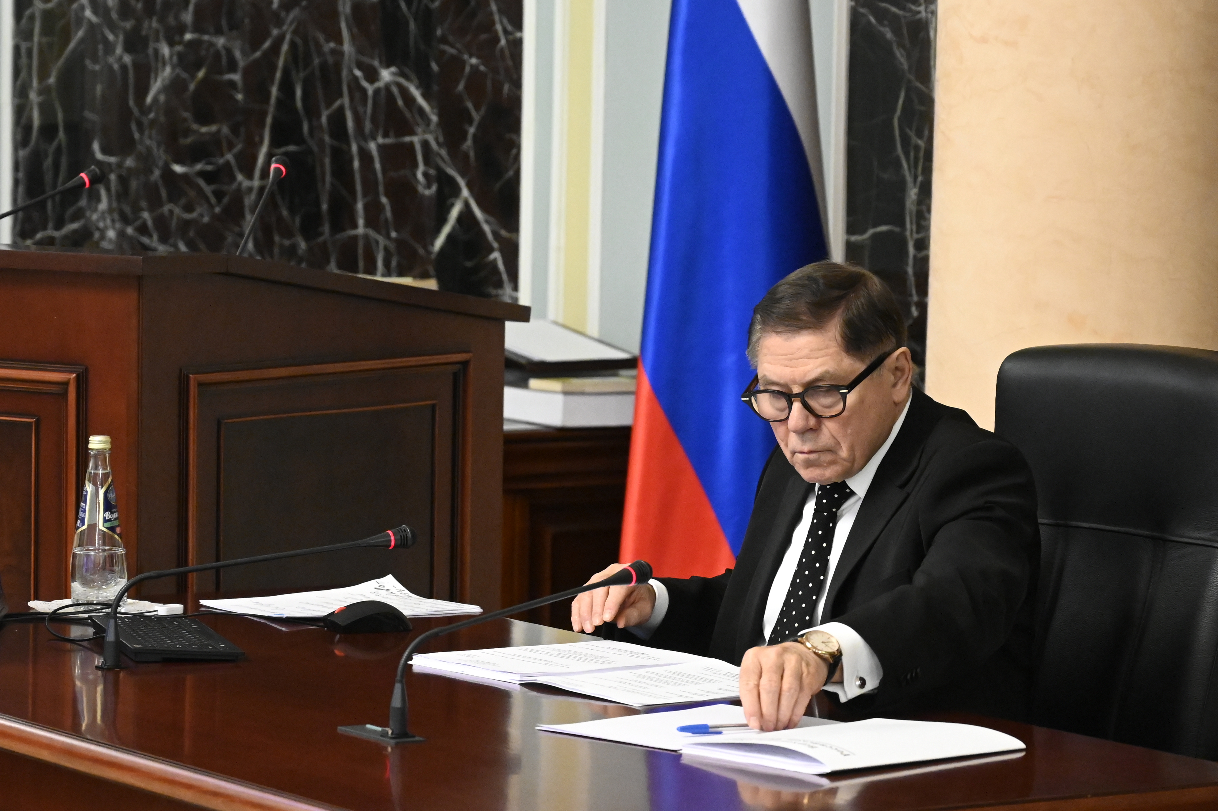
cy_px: 436
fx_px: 4835
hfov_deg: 14.4
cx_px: 640
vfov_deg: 9.6
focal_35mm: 143
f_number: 4
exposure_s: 1/125
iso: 4000
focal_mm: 70
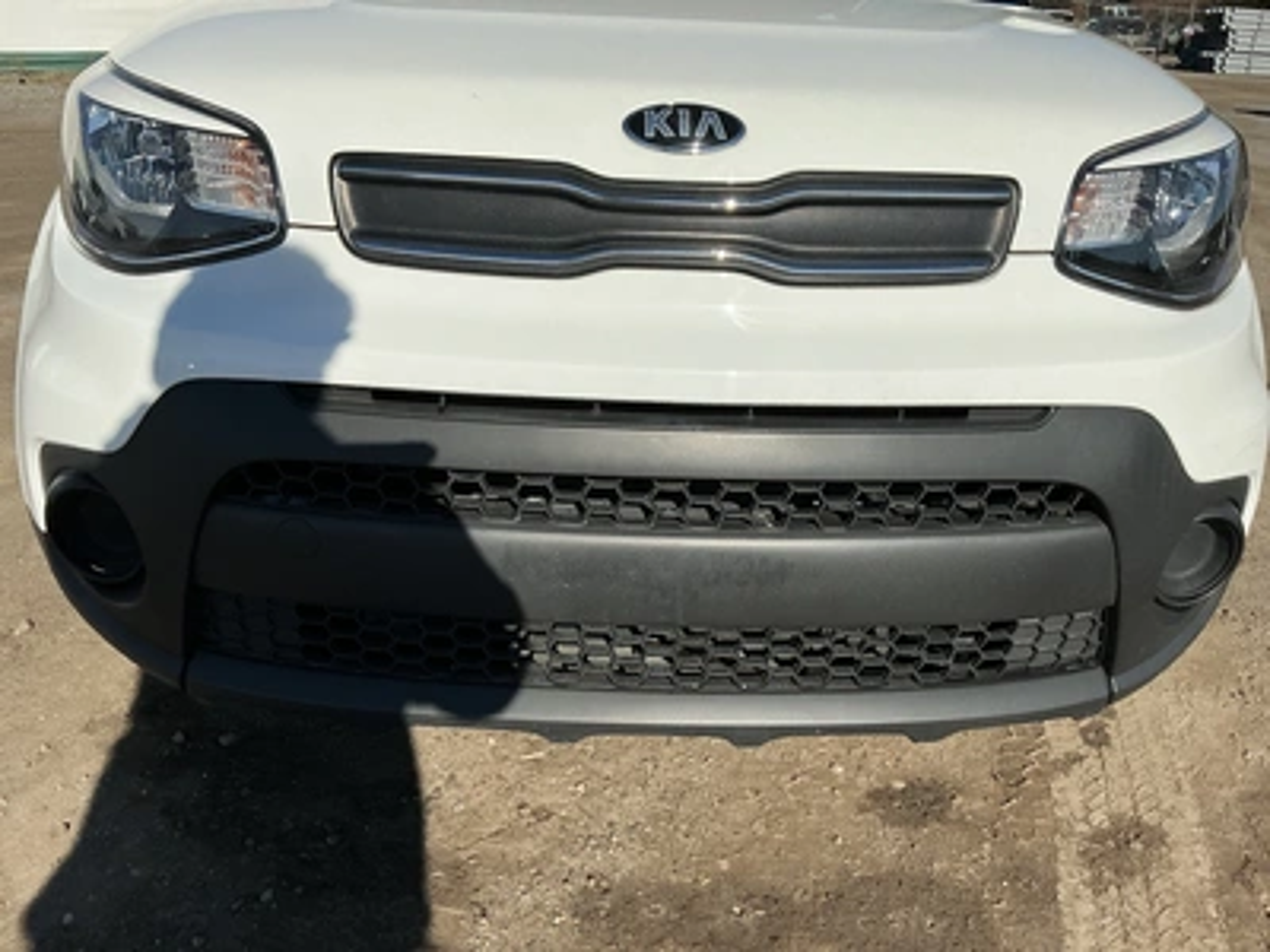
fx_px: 1027
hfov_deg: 63.4
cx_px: 635
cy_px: 476
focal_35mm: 28
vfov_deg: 49.7
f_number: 1.8
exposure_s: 1/3788
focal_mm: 3
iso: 25
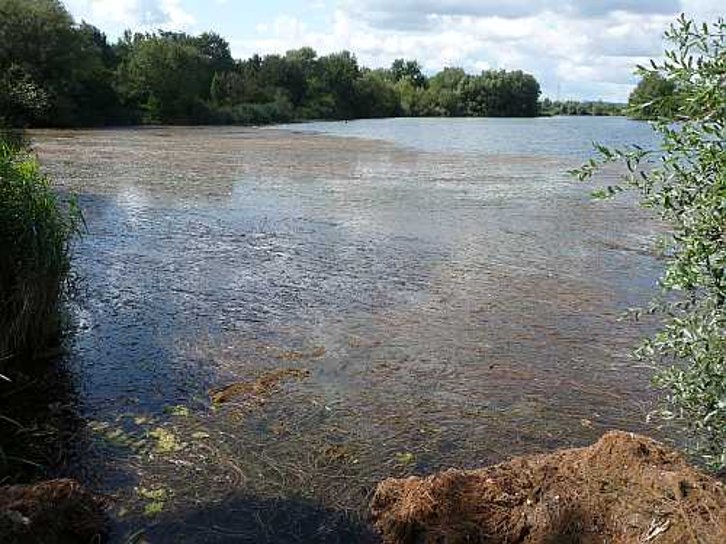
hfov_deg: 60.0
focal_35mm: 30
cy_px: 272
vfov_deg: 46.8
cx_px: 363
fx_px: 629
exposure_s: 1/640
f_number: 3.4
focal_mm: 5
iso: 100
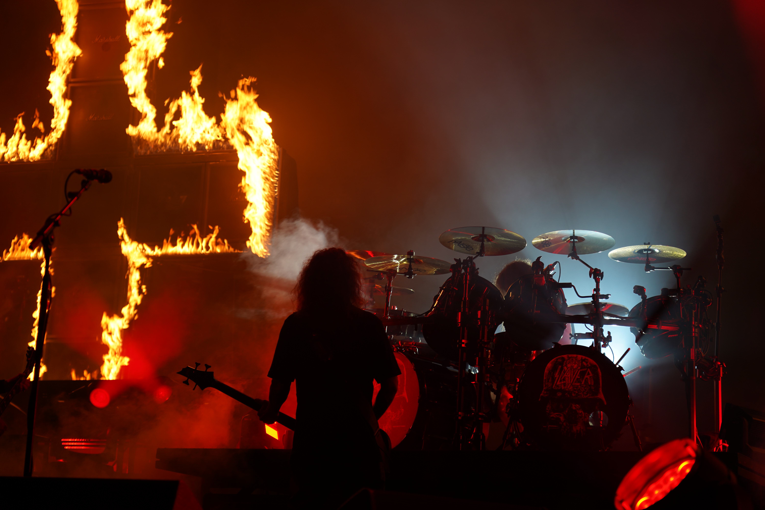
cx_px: 382
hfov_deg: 24.5
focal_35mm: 83
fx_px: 1764
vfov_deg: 16.5
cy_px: 255
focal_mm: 83
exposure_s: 1/100
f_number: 4
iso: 160
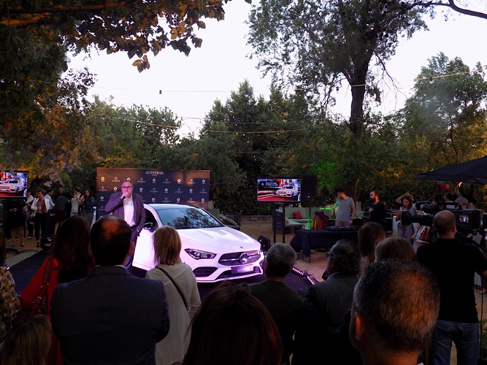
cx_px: 244
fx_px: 422
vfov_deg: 46.8
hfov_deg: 60.0
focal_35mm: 30
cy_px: 182
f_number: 3.3
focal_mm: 5.3
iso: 80
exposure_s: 1/30
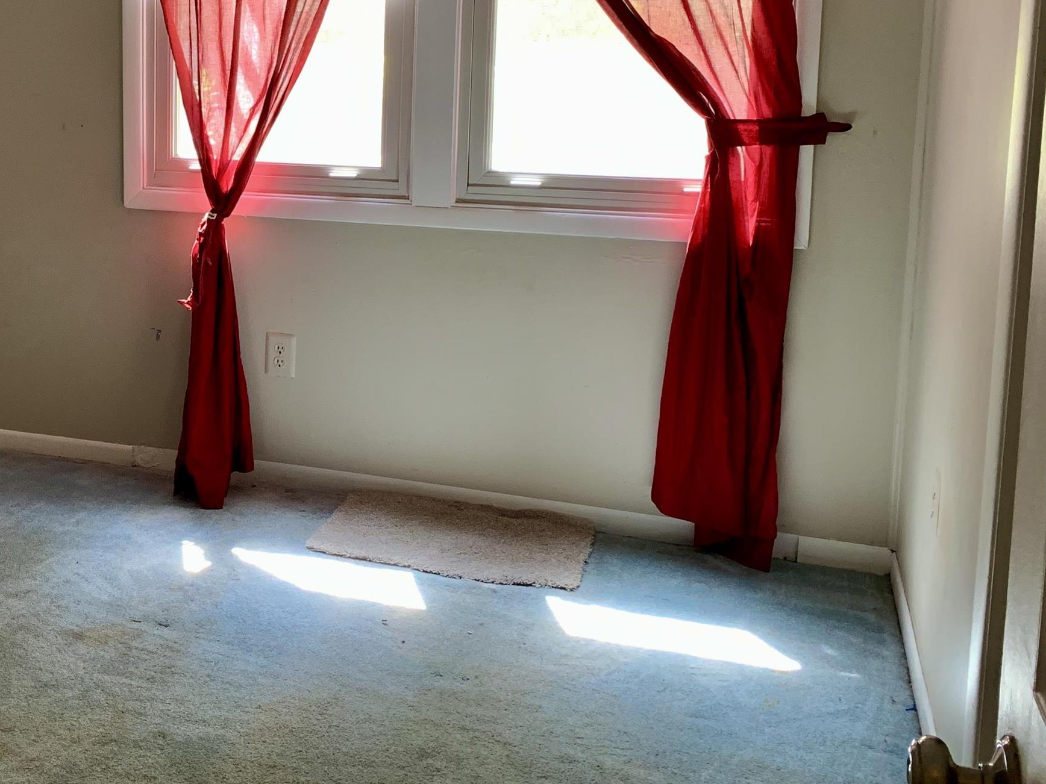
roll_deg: +0.0
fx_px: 1390
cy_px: 193
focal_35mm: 46
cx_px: 194
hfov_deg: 39.5
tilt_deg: -8.5
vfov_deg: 31.0
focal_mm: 4.25
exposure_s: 1/60
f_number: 1.8
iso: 160
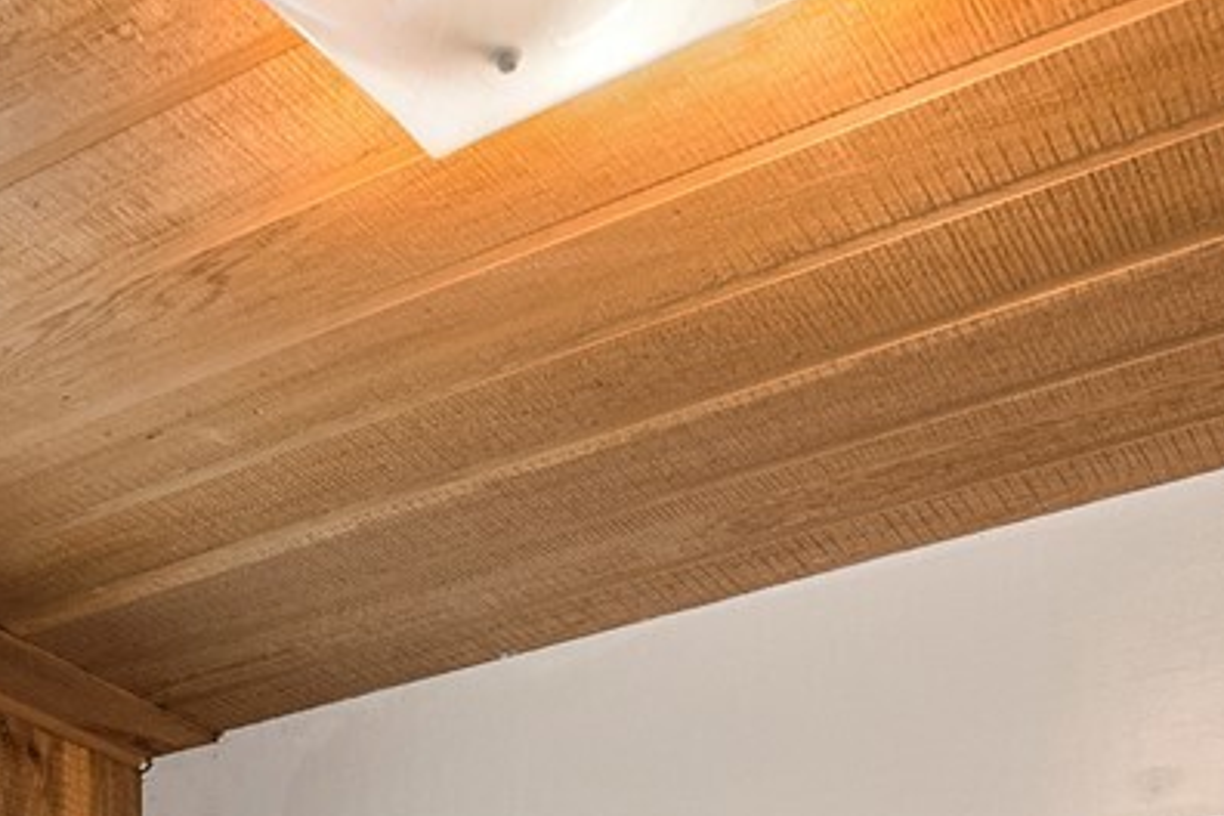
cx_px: 82
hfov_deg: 31.5
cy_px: 1474
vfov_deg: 18.0
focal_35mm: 60
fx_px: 2040
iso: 400
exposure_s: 1/15
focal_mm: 14
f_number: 2.8
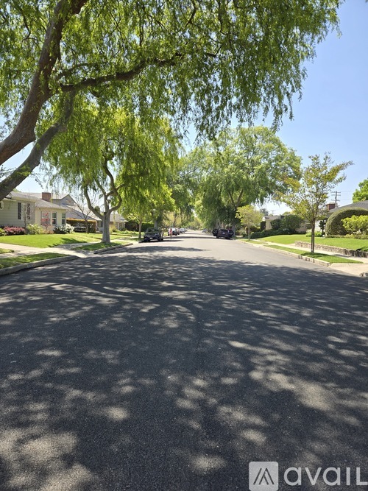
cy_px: 246
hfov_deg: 58.9
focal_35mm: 23
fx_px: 326
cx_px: 184
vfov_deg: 73.9
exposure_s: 1/825
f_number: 1.8
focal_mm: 5.4
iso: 25
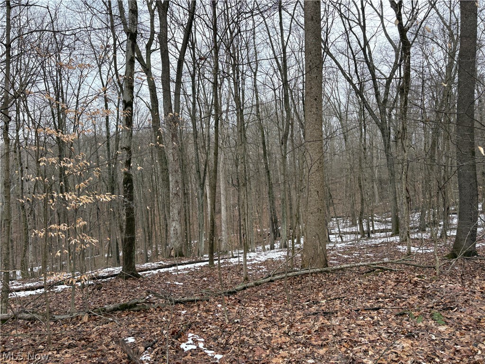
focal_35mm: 26
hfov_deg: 67.3
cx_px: 242
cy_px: 182
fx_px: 364
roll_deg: +4.5
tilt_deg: +0.6
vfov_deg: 53.1
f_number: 1.6
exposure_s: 1/264
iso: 40
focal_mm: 5.96
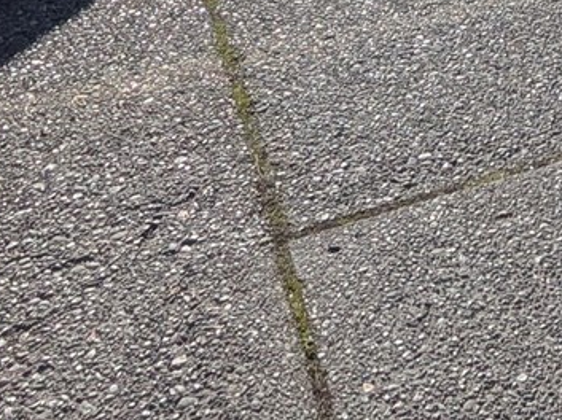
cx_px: 565
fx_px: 957
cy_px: -508
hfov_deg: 30.4
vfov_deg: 16.2
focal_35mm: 59
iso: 28
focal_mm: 1.54
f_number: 2.2
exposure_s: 1/1550
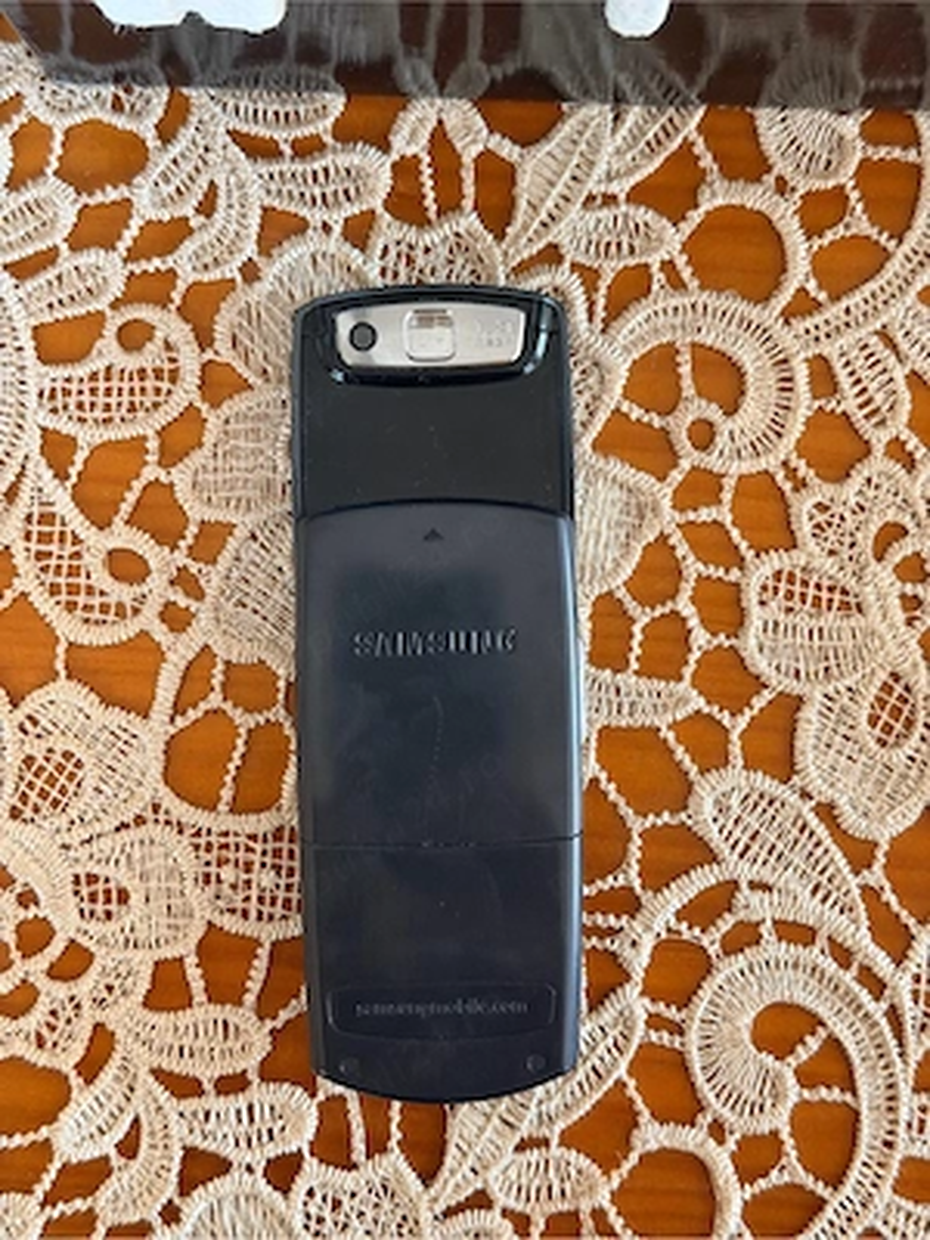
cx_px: 465
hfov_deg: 30.3
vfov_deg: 39.7
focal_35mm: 48
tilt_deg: -87.7
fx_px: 1719
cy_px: 620
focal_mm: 6.76
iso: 320
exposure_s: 1/40
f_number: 1.78
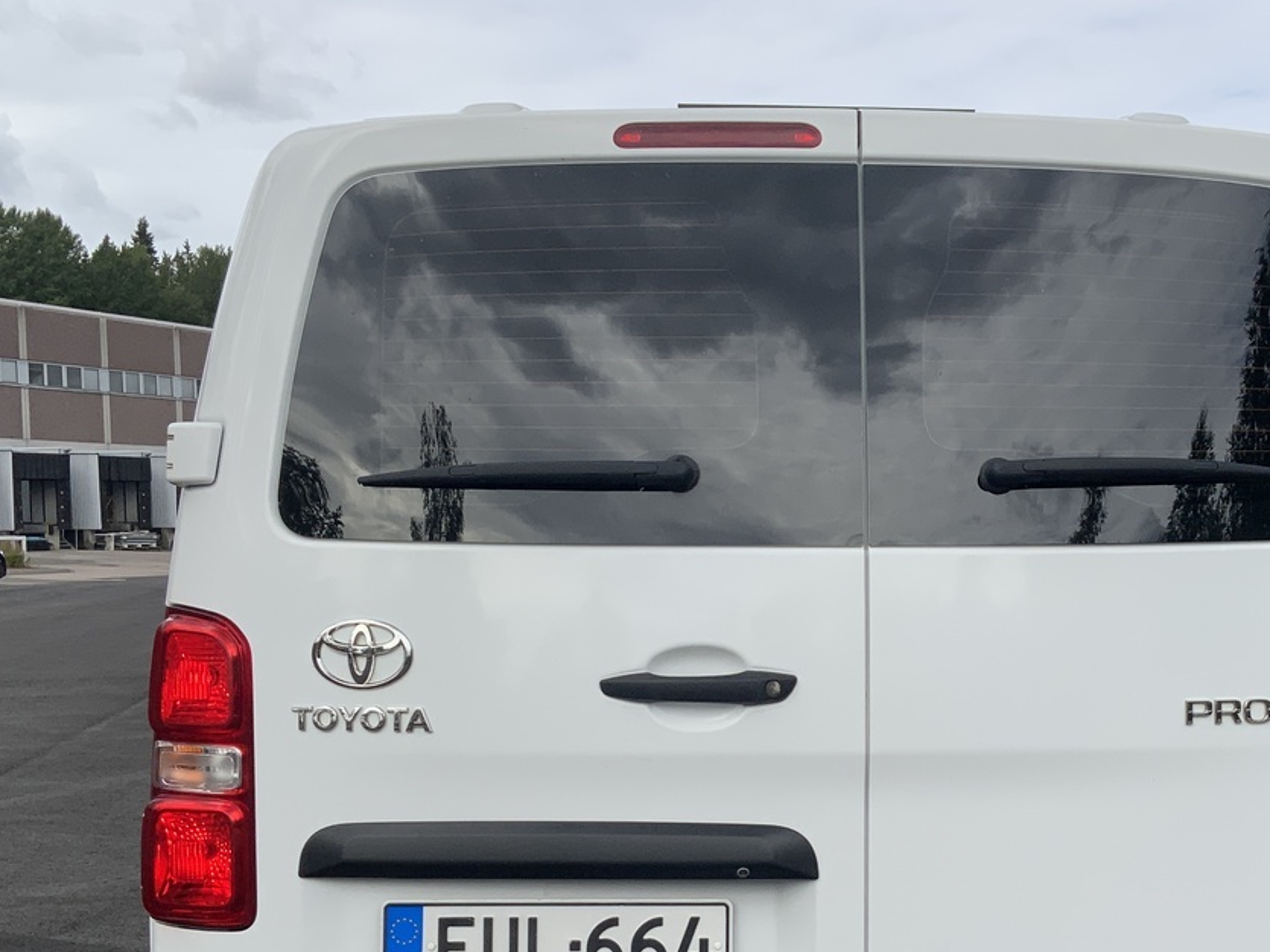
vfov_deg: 28.8
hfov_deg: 37.9
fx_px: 1834
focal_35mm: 50
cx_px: 820
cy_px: 684
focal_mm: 3
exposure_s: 1/1451
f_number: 1.8
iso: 16
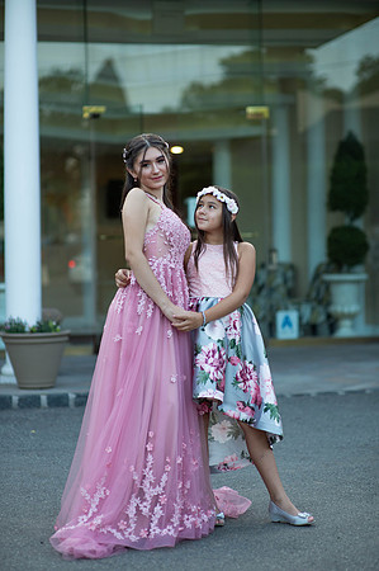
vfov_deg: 23.9
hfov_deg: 16.0
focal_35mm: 85
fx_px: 1345
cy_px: 286
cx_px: 190
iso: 250
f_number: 2
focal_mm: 85
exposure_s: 1/800
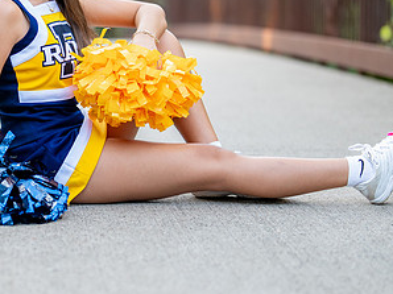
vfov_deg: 10.8
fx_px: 1554
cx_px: 61
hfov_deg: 14.3
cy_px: 83
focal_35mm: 137
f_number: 1.2
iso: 250
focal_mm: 50
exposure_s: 1/500
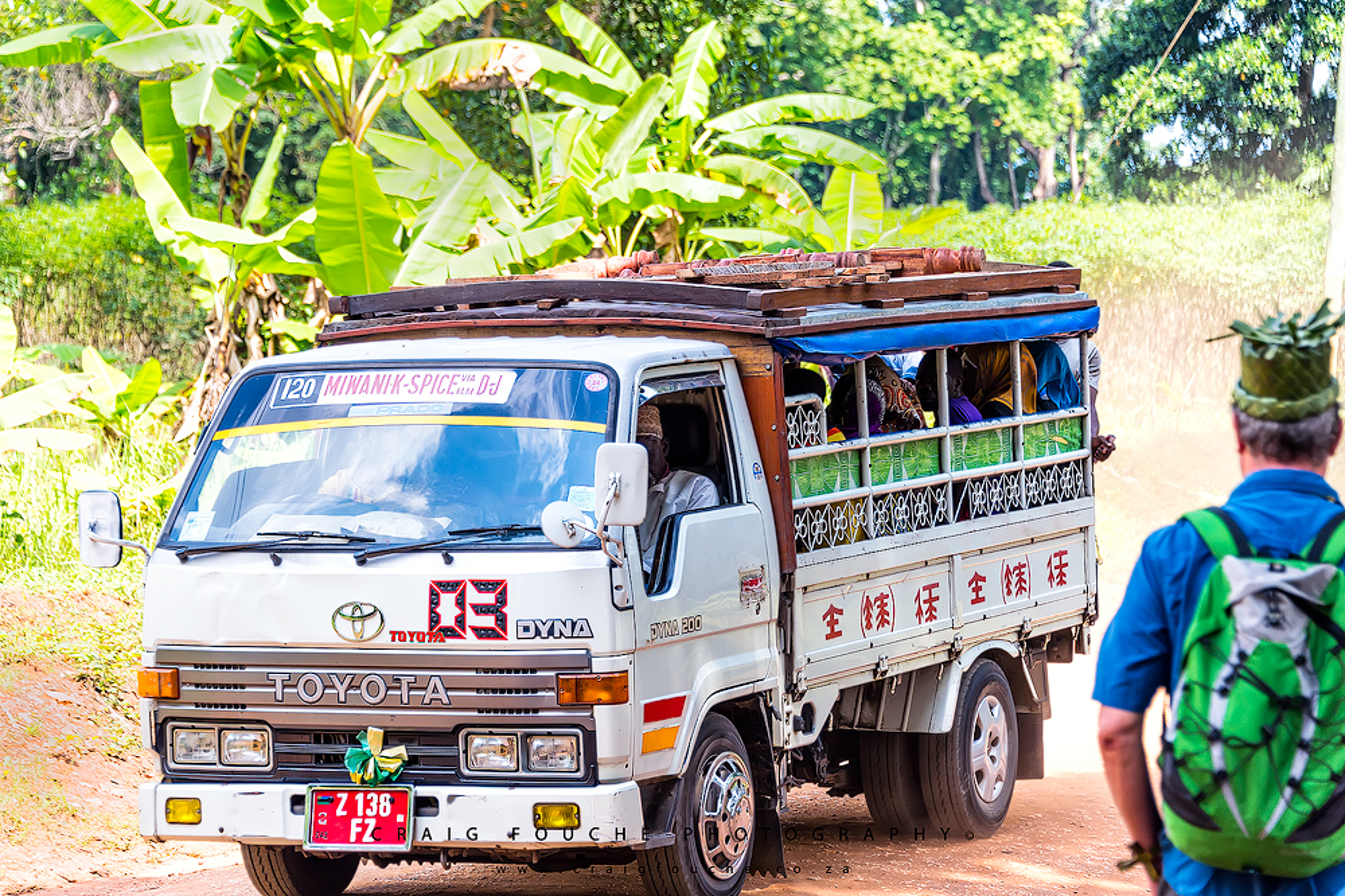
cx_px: 672
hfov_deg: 15.2
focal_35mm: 135
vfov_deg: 10.2
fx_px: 5042
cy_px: 448
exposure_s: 1/1000
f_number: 5.6
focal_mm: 135
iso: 500
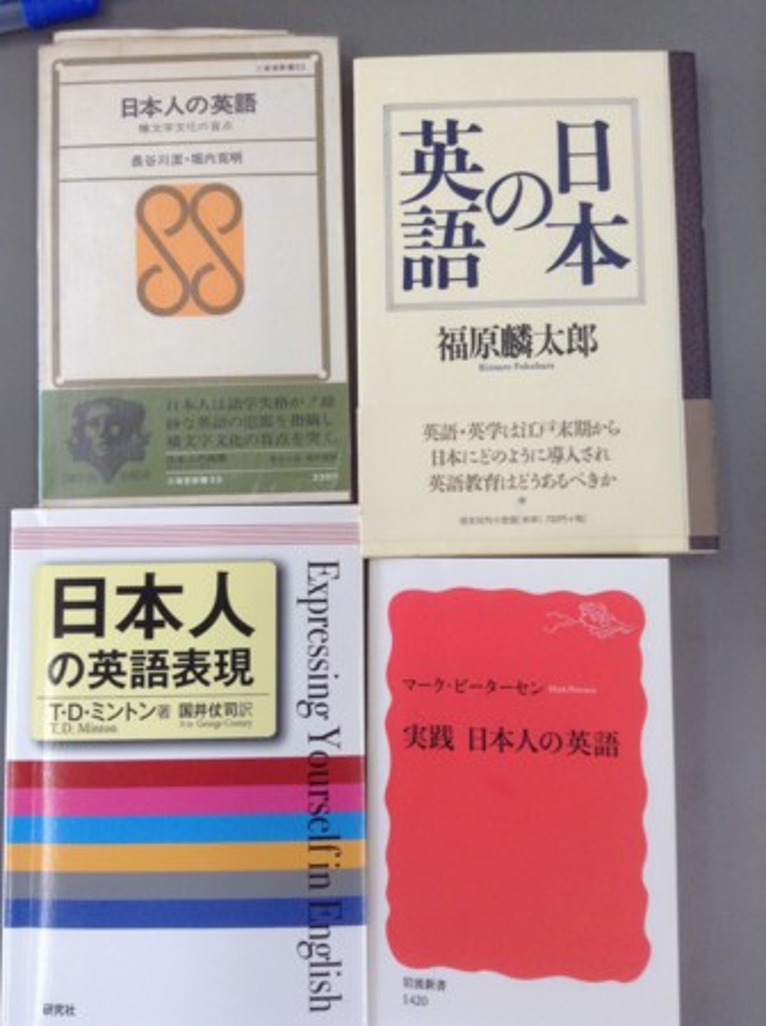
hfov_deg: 42.8
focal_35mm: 33
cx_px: 383
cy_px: 513
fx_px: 976
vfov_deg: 55.4
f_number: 2.4
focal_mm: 3.3
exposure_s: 1/60
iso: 40
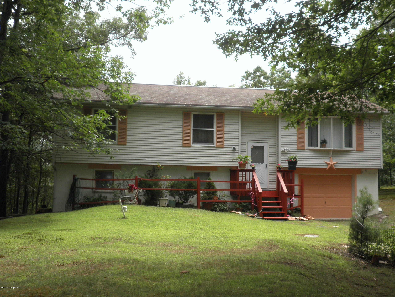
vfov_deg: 33.6
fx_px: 491
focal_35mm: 43
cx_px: 198
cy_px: 148
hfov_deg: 43.9
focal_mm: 7.6
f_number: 3.4
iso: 64
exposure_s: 1/200
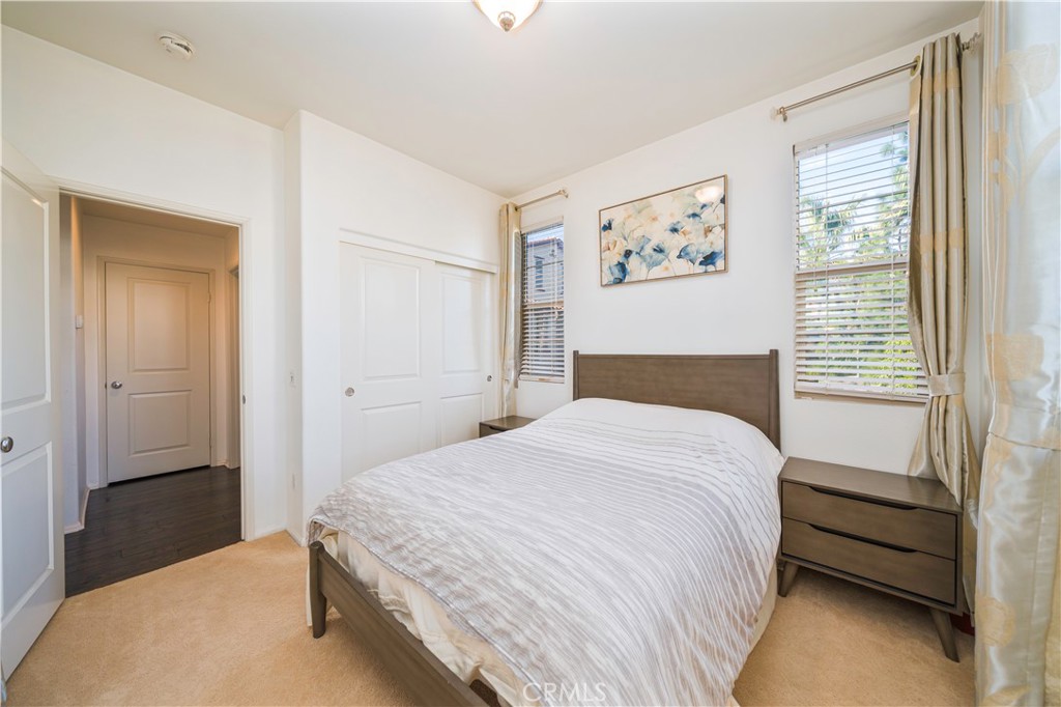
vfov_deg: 90.0
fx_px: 354
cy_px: 354
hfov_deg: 112.6
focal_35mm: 12
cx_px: 530
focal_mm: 12
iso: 100
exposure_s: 1/200
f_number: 6.3
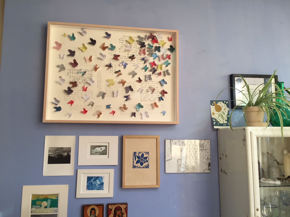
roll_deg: +0.8
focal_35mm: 29
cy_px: 108
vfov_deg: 48.2
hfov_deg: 61.7
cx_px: 145
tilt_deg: +6.1
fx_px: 243
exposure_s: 1/50
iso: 40
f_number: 2.2
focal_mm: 4.15
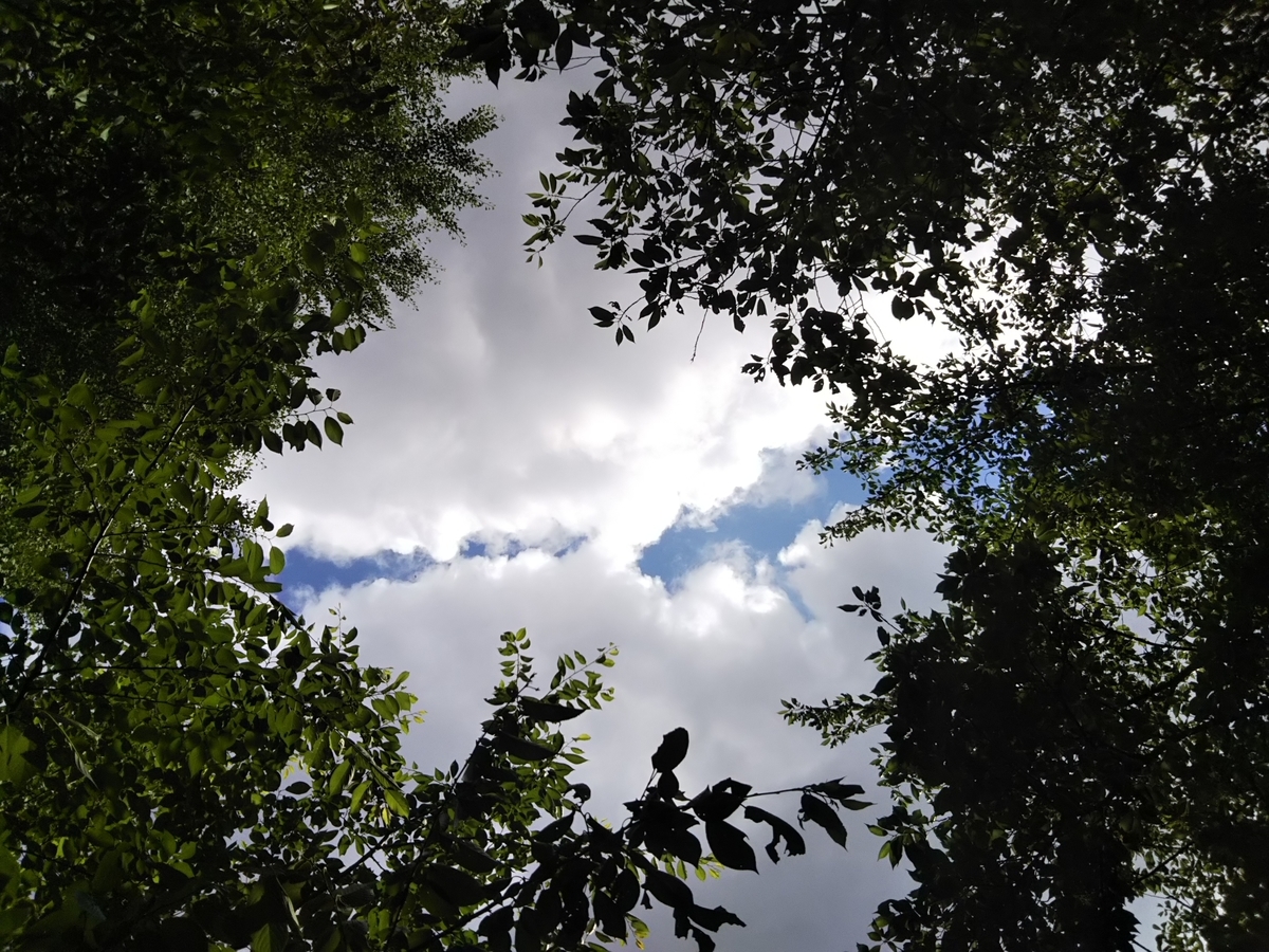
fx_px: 1100
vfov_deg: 46.8
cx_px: 634
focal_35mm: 30
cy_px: 476
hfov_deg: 60.0
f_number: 2.2
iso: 20
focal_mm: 4
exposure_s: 1/1983
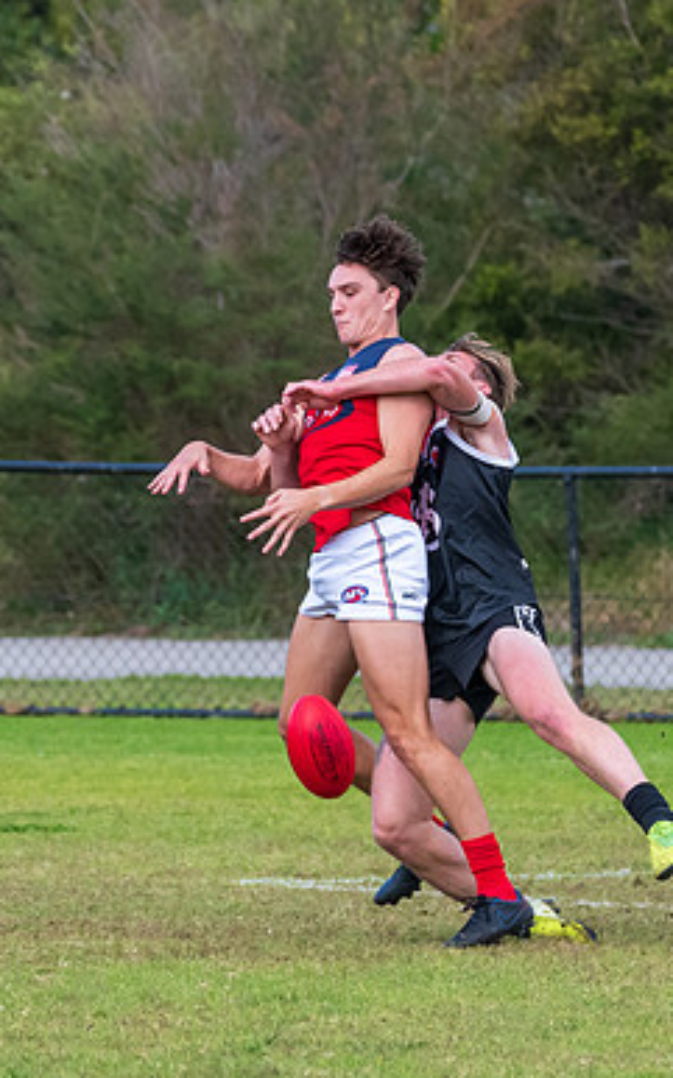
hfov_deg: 1.6
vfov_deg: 2.6
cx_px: 446
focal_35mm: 801
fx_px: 23524
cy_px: 502
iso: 1250
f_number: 8
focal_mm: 280
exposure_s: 1/1600
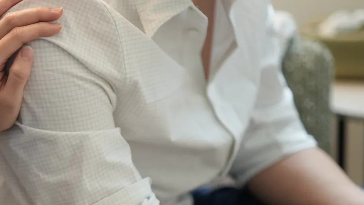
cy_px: 162
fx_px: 1168
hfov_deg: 17.4
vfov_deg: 10.0
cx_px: 34
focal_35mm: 121
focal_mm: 50
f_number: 1.4
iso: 1250
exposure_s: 1/200
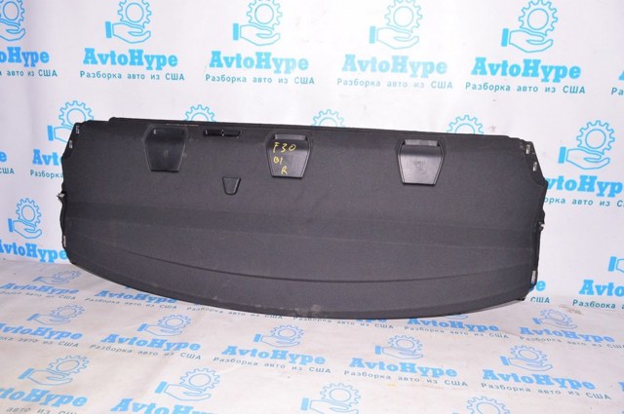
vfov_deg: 47.8
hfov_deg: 67.4
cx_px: 312
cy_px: 207
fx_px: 467
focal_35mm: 27
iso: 1600
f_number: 8
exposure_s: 1/200
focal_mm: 18
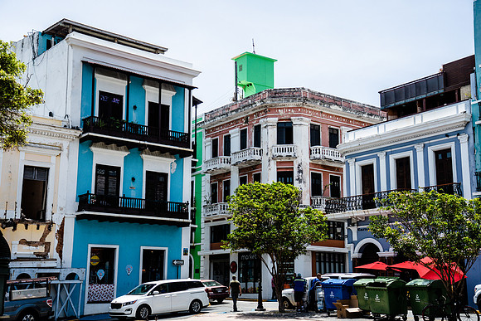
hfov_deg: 41.1
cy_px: 160
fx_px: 641
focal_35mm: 48
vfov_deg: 28.1
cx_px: 240
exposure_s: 1/3200
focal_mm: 48
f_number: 4
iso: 400
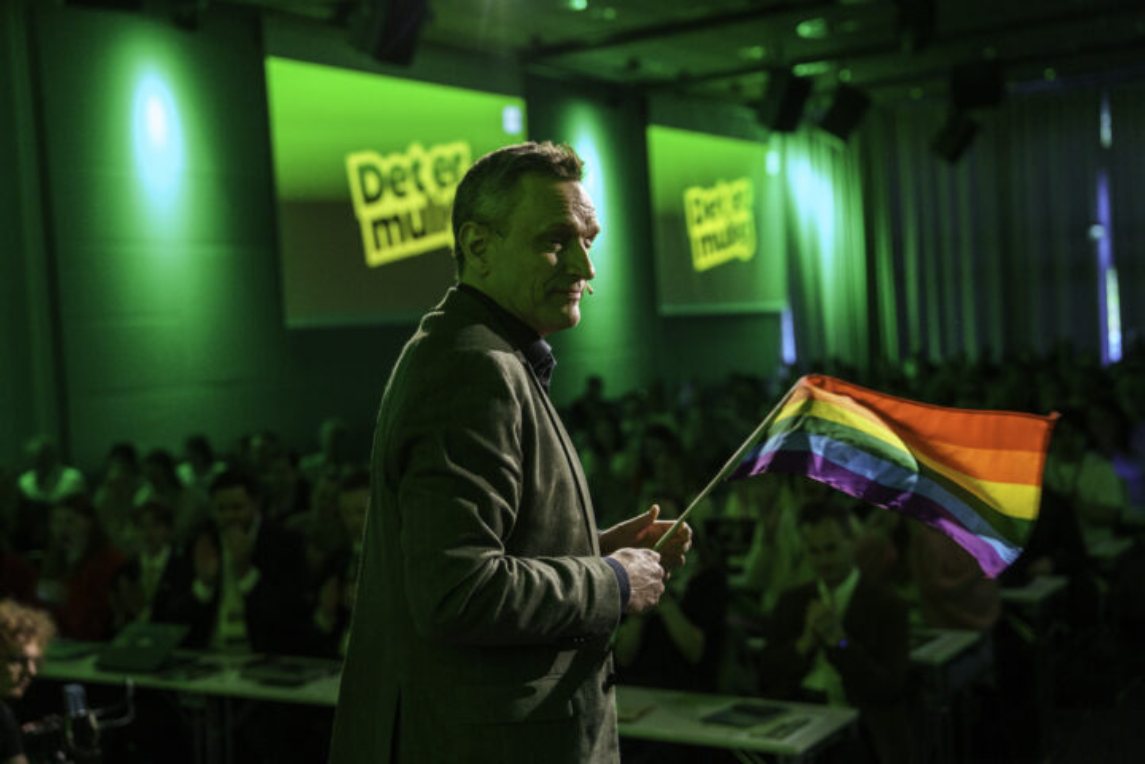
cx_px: 572
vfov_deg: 28.1
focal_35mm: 48
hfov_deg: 41.1
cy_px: 382
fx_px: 1527
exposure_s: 1/200
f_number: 2.8
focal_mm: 48
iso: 2500
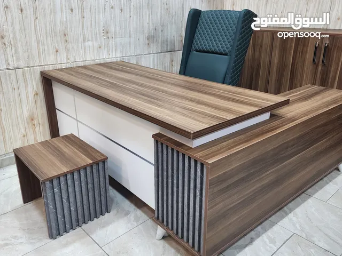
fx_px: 227
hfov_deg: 73.9
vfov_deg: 58.9
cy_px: 128
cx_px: 171
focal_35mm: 23
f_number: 1.8
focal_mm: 6.4
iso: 125
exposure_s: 1/100
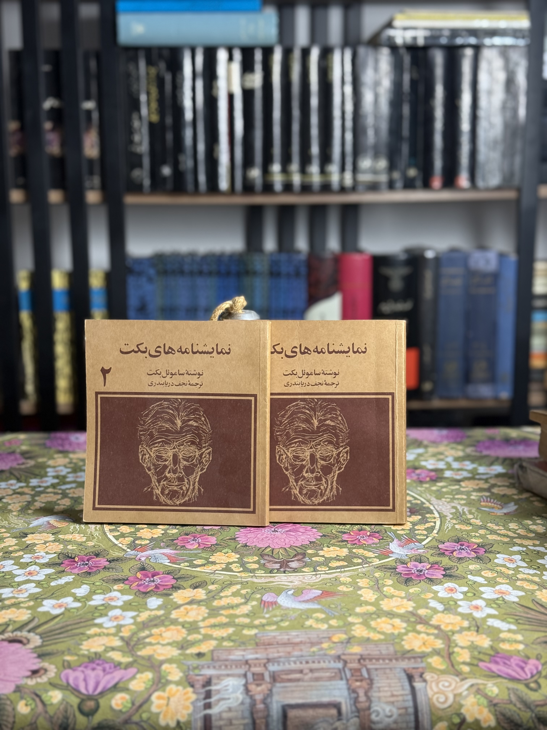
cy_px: 365
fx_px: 1011
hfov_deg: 30.3
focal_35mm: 48
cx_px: 274
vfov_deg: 39.7
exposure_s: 1/100
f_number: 1.78
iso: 125
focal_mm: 6.76
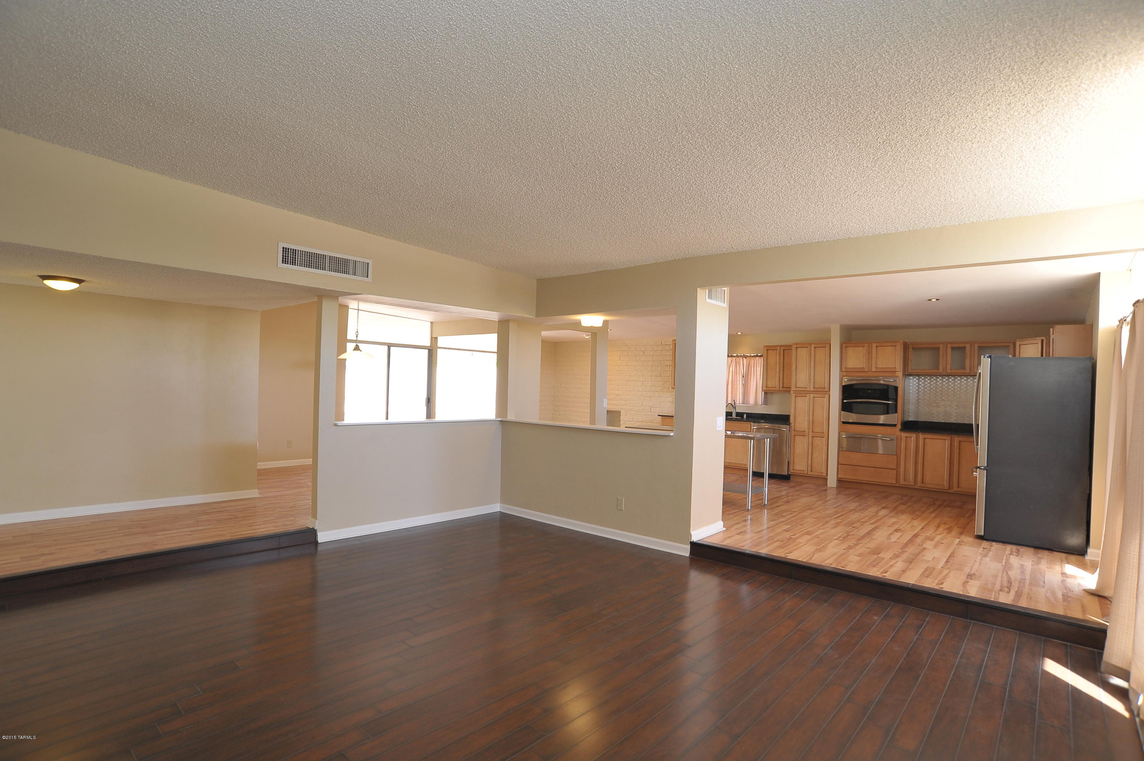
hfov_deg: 90.0
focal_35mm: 18
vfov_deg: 67.3
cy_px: 380
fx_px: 572
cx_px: 572
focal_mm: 18
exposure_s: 1/30
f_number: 8
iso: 640
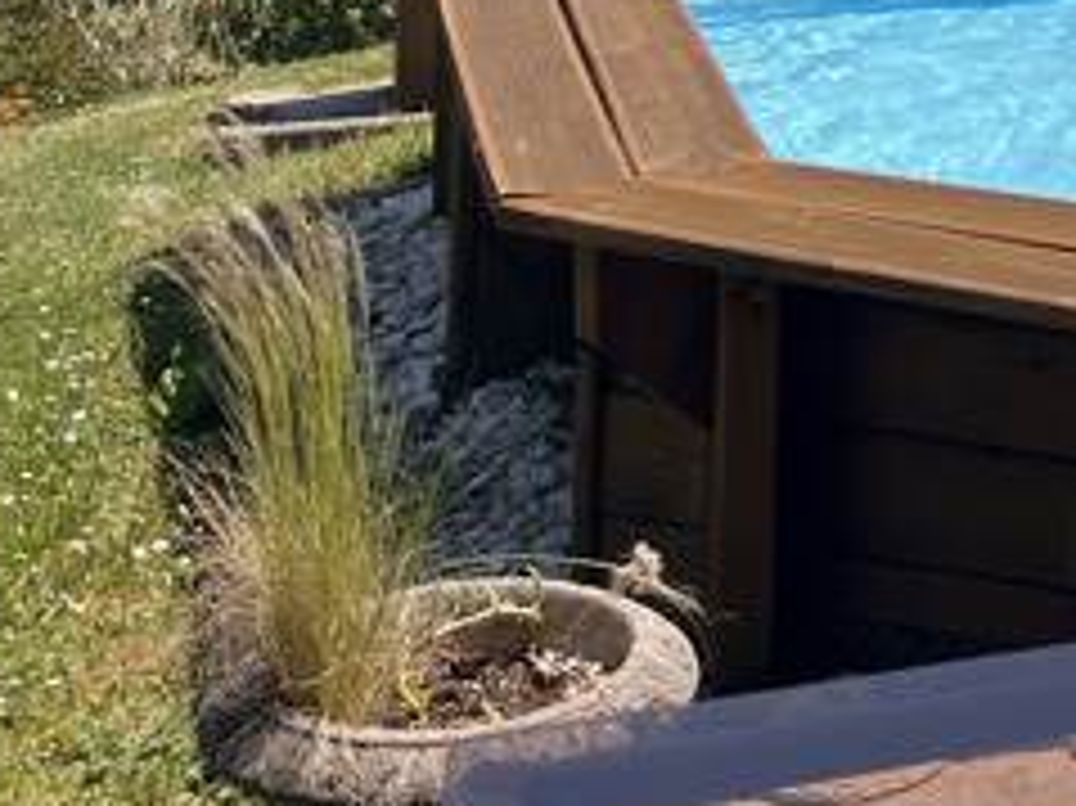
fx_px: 2703
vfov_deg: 15.3
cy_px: -509
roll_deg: -2.6
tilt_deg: -2.5
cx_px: 1733
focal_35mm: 87
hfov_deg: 19.0
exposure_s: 1/3521
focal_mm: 5.1
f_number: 1.6
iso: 50
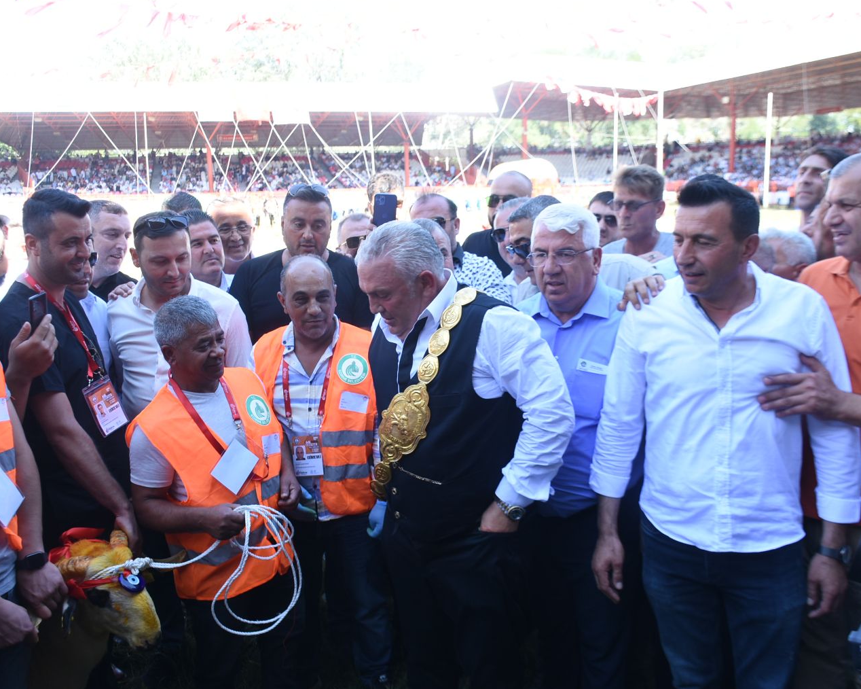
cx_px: 432
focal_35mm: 32
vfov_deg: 45.8
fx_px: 815
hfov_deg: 55.7
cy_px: 343
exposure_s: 1/90
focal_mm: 18
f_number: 4.8
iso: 200
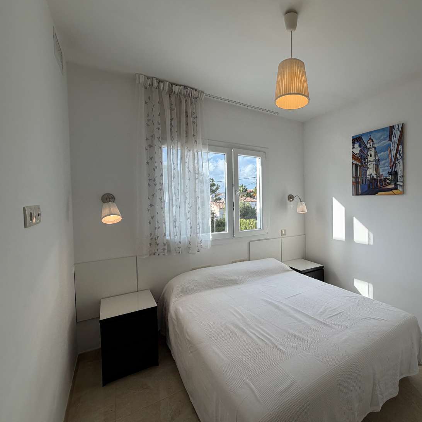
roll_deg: +0.4
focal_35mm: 17
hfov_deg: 81.5
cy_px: 209
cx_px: 277
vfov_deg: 84.0
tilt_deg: -1.7
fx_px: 234
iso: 50
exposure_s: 1/336
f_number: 2.2
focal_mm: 2.22
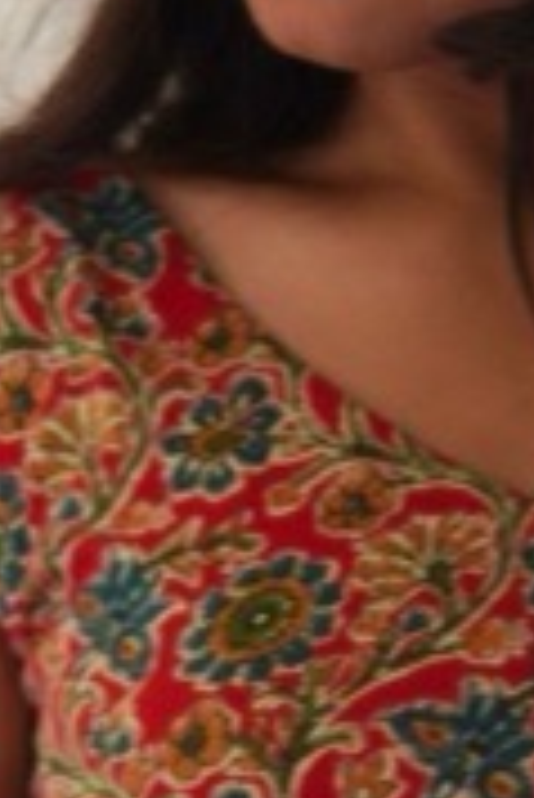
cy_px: 1215
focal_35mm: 323
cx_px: 615
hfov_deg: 4.3
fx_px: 7172
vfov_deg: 6.3
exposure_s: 1/40
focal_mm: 30
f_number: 1.4
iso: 160
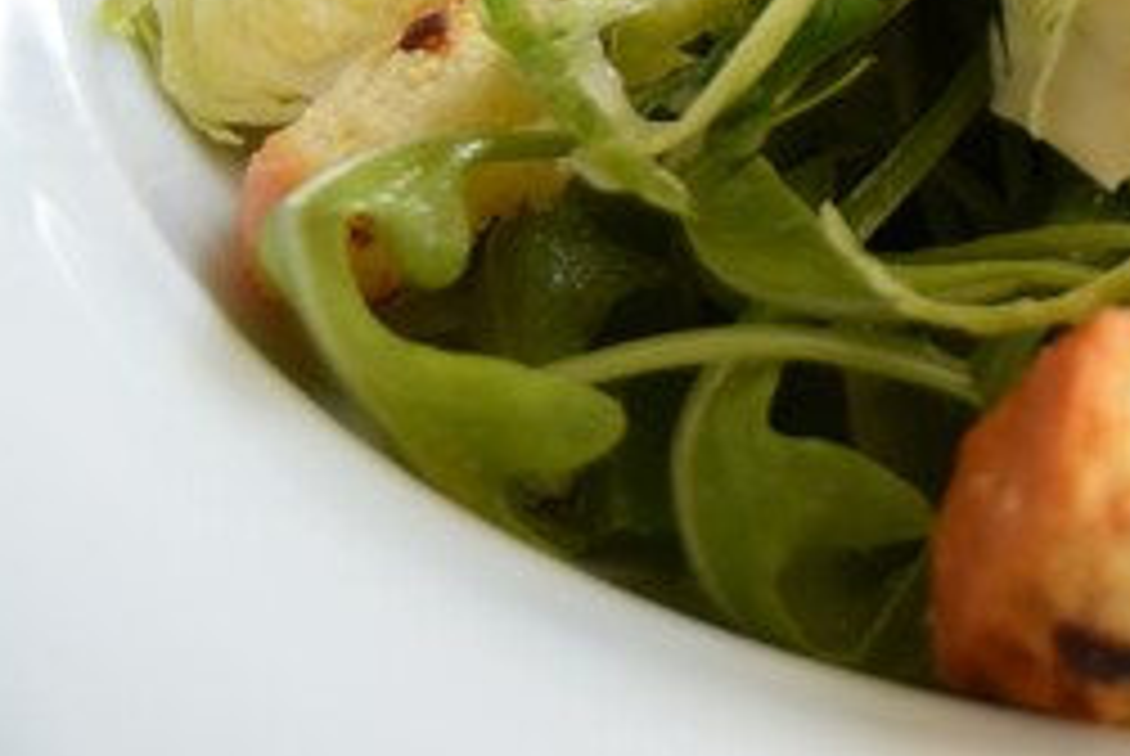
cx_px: 1418
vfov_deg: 8.1
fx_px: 5279
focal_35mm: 168
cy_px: -119
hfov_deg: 11.9
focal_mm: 44
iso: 800
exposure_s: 1/125
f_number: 5.6
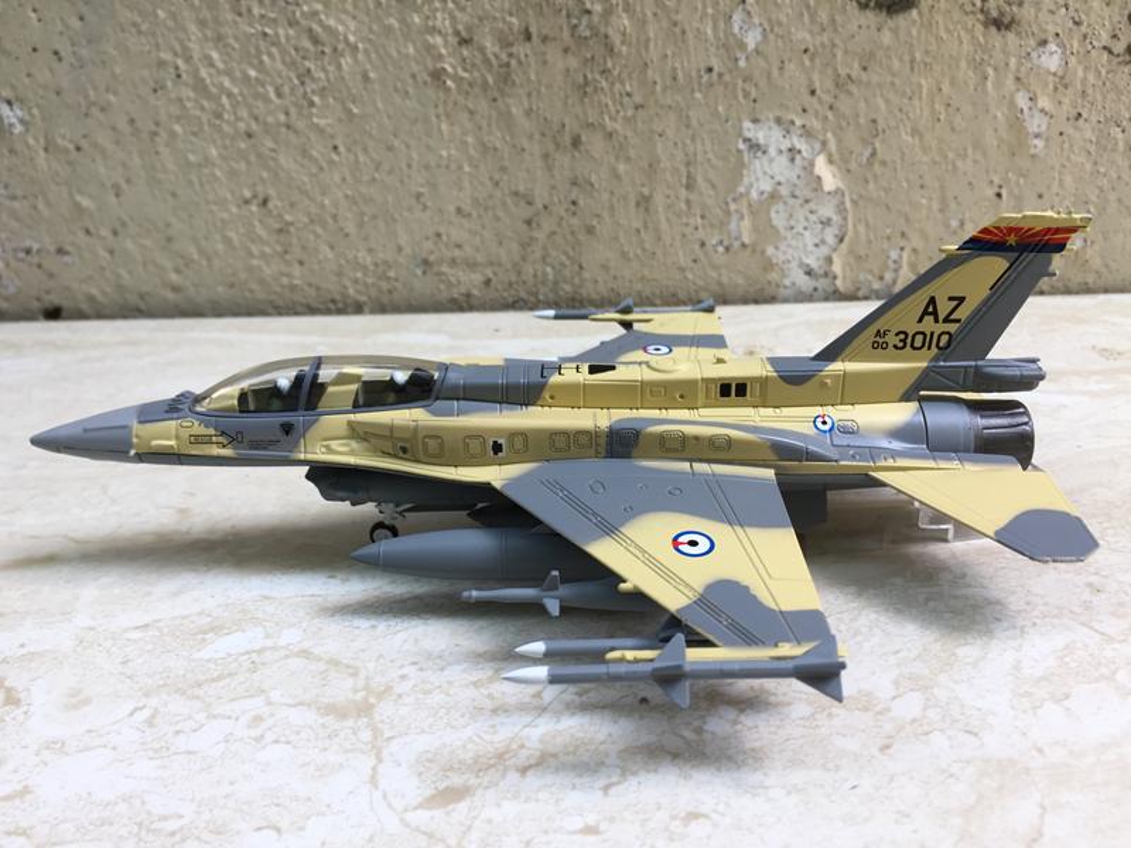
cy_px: 424
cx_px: 566
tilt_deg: -24.9
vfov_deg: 48.2
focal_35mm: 29
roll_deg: +3.3
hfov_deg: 61.7
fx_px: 948
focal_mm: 4.15
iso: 32
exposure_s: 1/100
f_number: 2.2
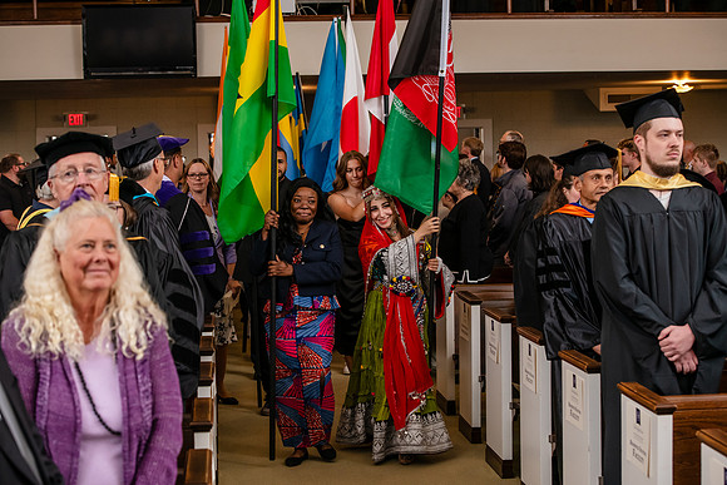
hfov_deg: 28.8
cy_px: 242
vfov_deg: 19.5
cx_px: 364
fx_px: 1414
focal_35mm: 70
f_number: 5.6
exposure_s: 1/200
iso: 1600
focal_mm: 70
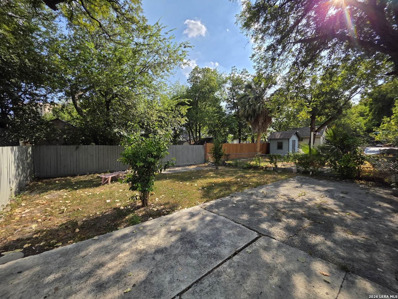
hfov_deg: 106.2
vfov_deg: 89.9
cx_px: 199
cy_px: 150
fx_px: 149
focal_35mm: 13
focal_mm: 2.2
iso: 40
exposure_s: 1/1601
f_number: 1.9
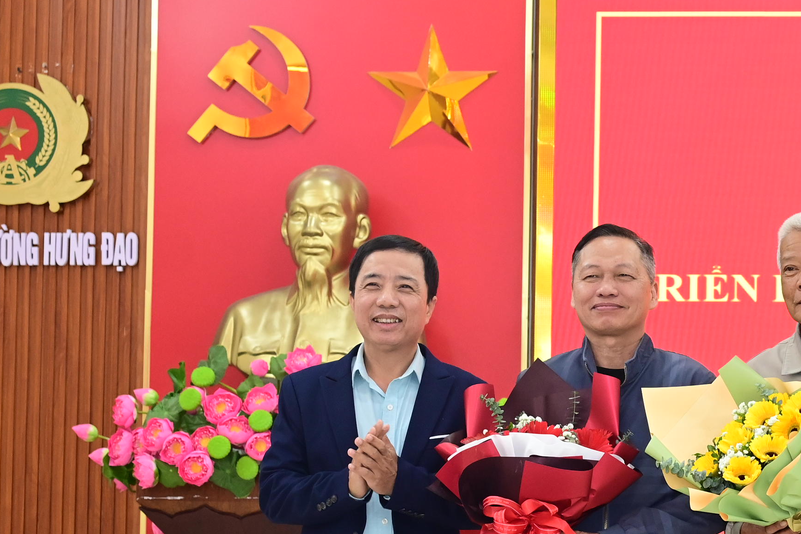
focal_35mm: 115
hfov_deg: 17.1
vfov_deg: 11.8
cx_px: 917
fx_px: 2558
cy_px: 492
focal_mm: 44
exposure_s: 1/160
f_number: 4
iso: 1600
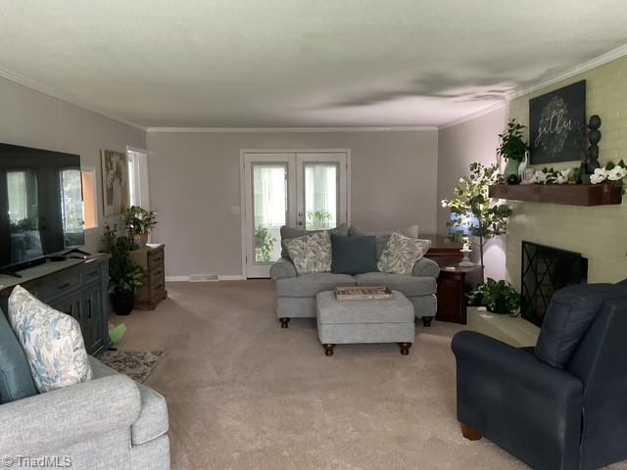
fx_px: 525
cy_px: 235
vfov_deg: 48.2
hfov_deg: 61.7
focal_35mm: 29
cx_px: 314
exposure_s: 1/40
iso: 250
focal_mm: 3
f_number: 1.8
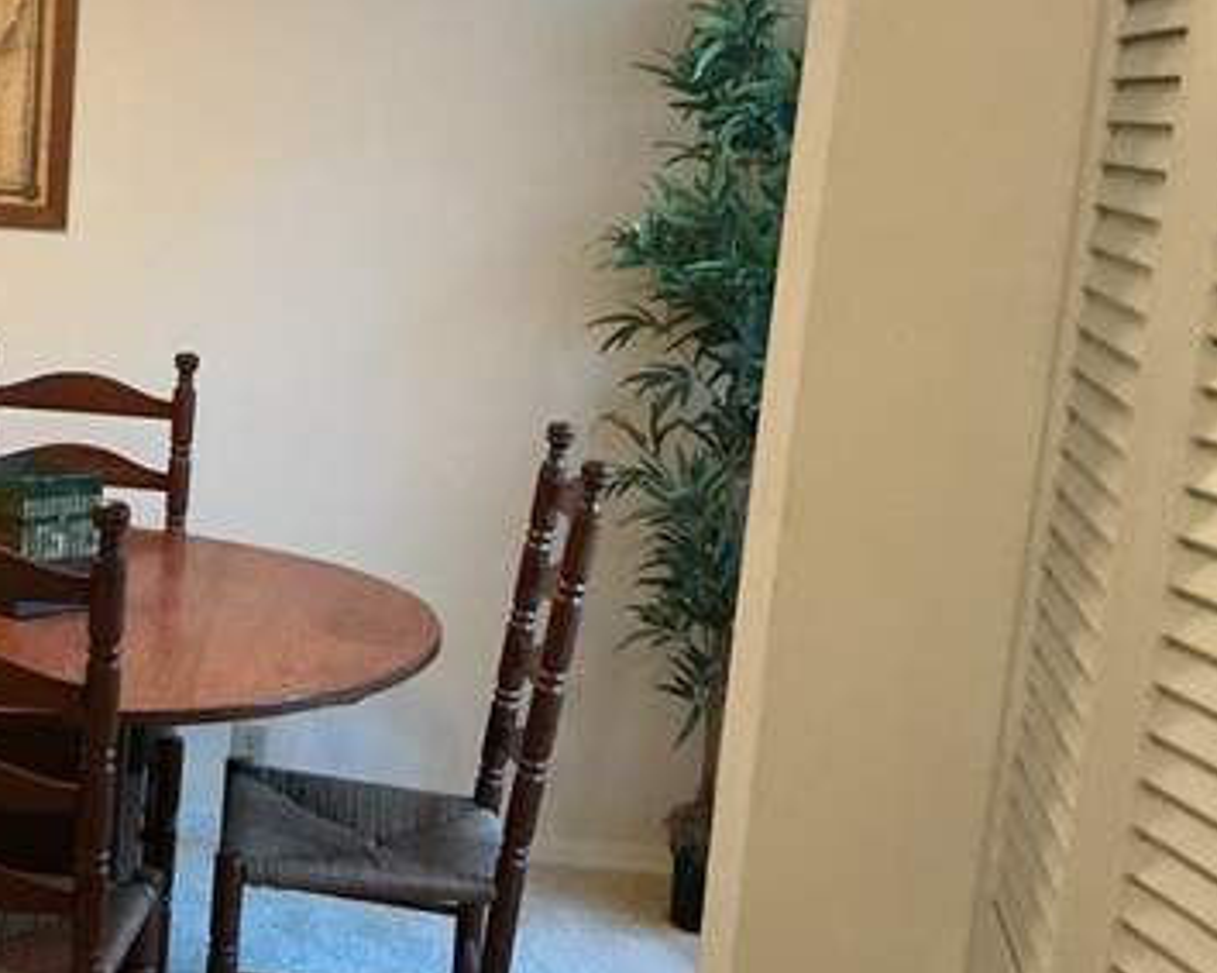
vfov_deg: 23.8
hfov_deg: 28.0
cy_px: 529
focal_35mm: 64
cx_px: 34
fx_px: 2305
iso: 250
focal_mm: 3
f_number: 1.8
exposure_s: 1/60
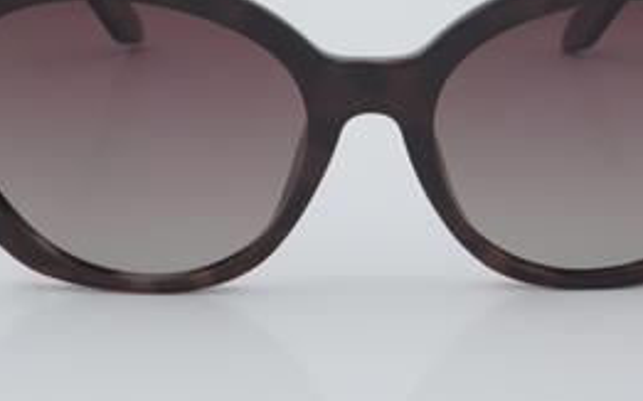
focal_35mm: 129
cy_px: 111
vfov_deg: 10.2
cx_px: 367
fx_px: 2256
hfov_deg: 16.2
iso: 100
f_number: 32
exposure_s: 1/4
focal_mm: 55
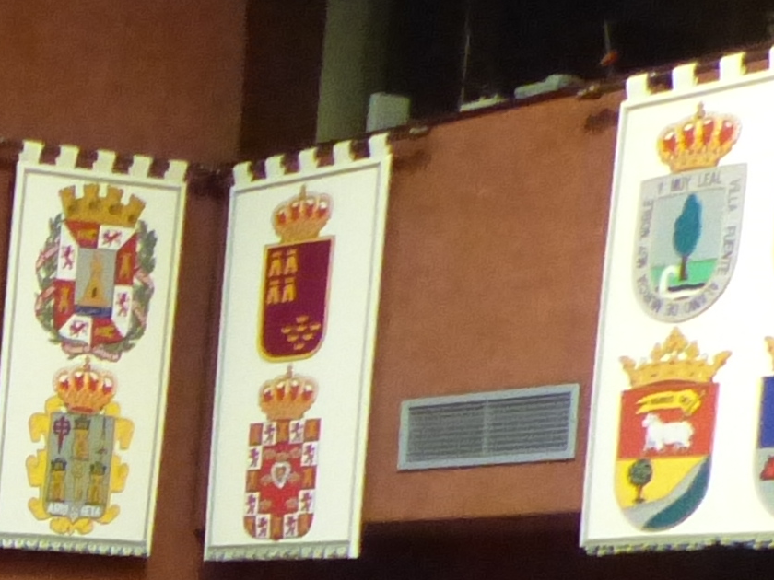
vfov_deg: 11.4
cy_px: 1103
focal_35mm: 119
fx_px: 2661
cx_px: -839
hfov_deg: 13.7
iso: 800
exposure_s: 1/25
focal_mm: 4.5
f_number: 2.8
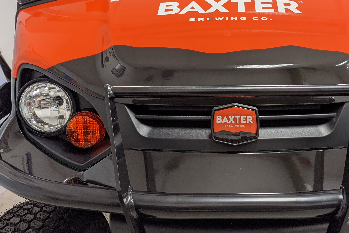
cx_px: 222
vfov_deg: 31.2
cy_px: 102
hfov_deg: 45.0
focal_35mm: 43
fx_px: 417
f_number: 1.73
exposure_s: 1/30
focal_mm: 4.38
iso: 54
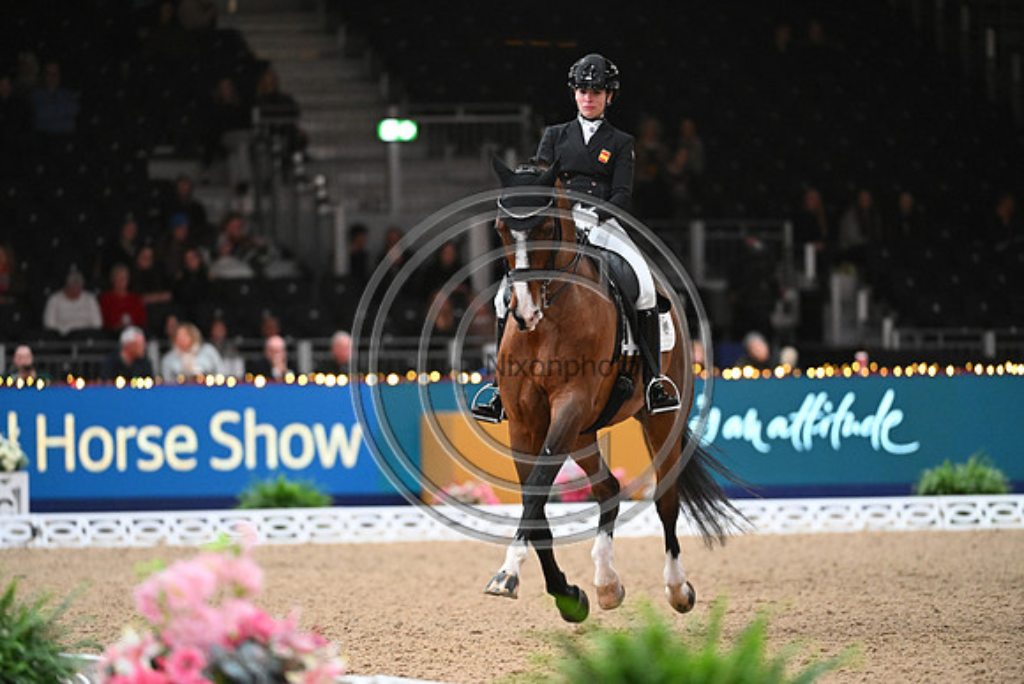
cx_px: 512
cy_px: 342
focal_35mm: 310
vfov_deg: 4.4
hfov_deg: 6.6
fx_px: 8819
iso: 6400
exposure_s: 1/640
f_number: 4
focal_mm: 310
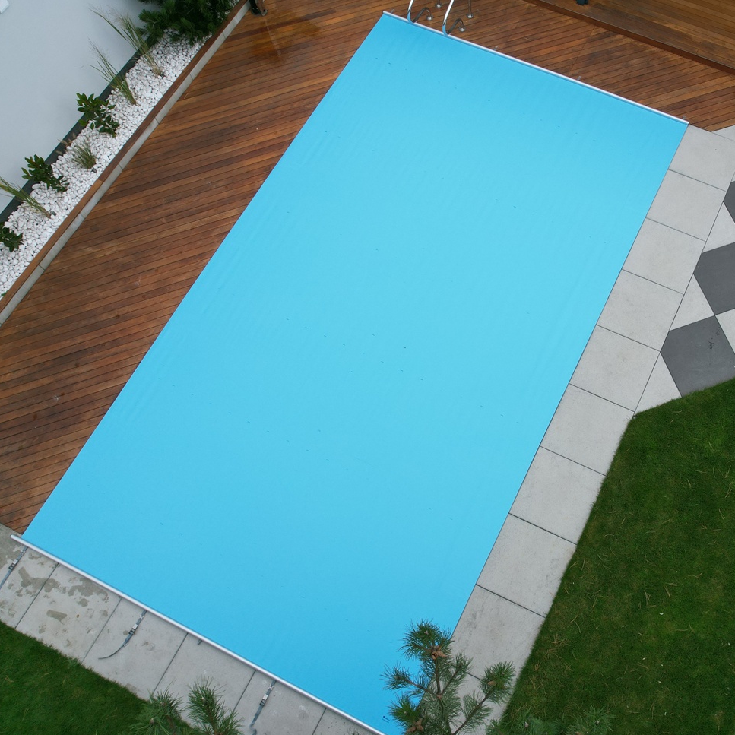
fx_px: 697
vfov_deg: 55.6
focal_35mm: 29
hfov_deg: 54.3
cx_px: 499
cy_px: 377
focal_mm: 8.38
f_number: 2.8
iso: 110
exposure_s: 1/640
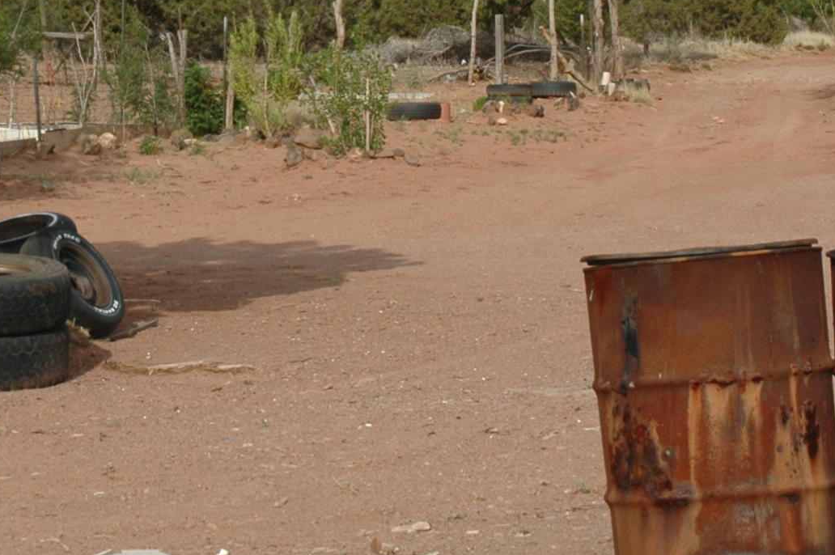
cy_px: 87
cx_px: 155
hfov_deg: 16.1
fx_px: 2930
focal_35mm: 126
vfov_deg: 10.8
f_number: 10
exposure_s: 1/400
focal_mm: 29
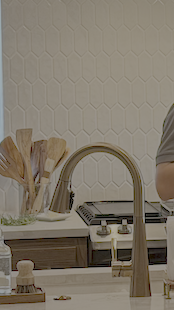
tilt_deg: -4.5
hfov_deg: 4.9
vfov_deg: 8.9
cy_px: 125
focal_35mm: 243
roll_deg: +0.6
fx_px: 1996
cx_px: 394
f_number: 1.78
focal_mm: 6.76
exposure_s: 1/120
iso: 125
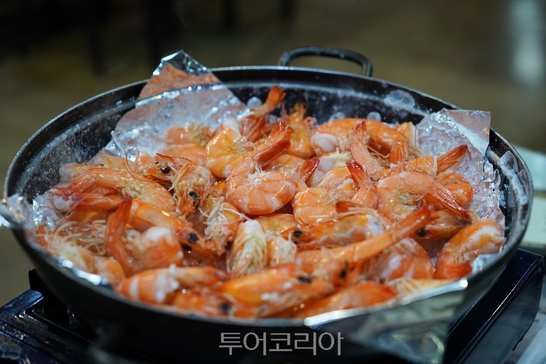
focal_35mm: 58
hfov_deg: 34.5
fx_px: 880
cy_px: 182
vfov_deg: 23.4
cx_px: 273
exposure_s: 1/160
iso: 2000
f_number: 4
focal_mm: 58
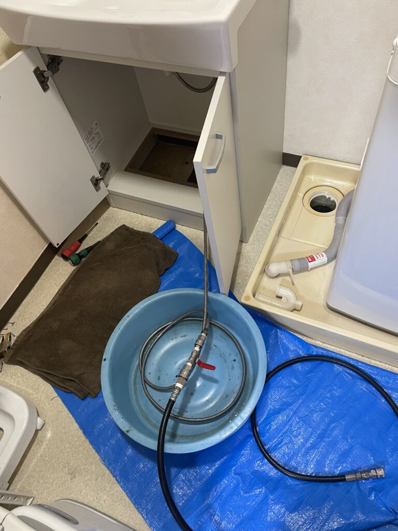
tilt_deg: -56.0
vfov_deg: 67.3
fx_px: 399
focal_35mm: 26
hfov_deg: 53.1
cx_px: 199
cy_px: 266
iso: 200
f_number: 1.6
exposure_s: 1/60
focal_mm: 4.2
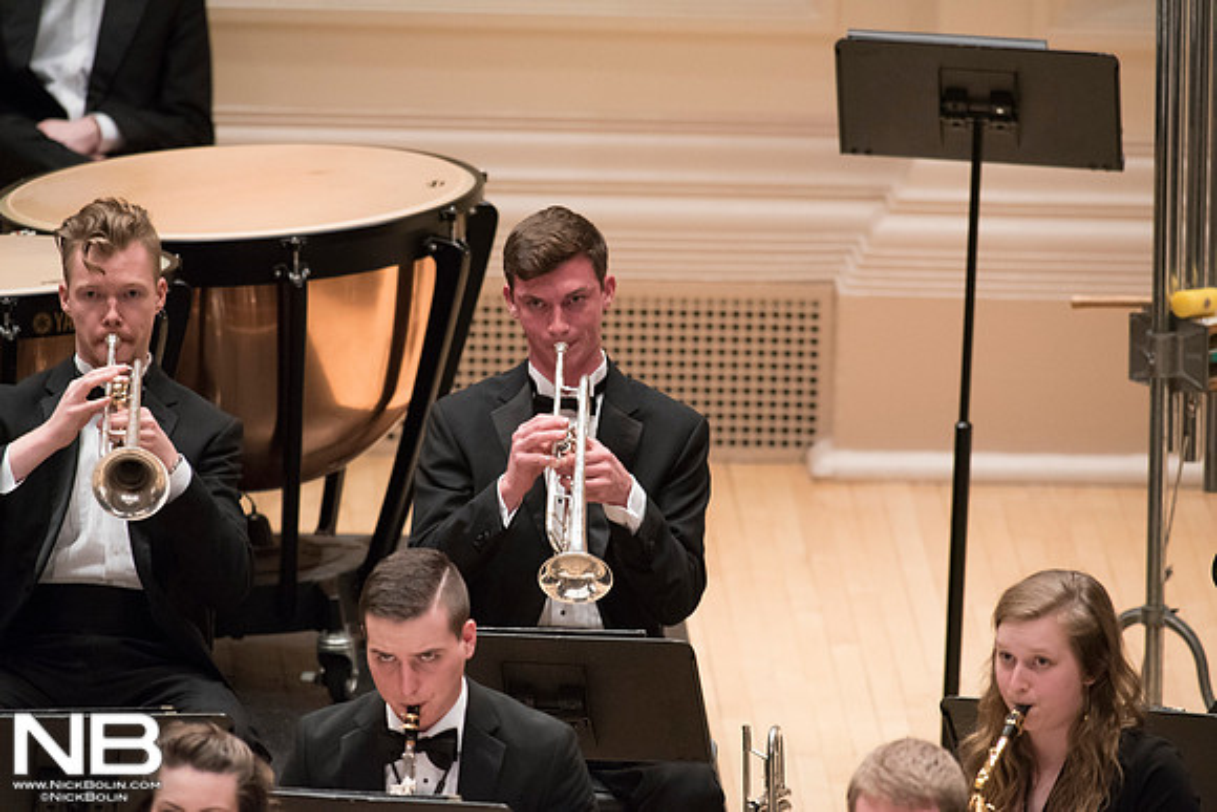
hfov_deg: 3.4
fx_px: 20287
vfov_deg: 2.3
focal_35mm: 600
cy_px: 406
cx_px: 608
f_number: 5.6
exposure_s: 1/125
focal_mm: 600
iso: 6400
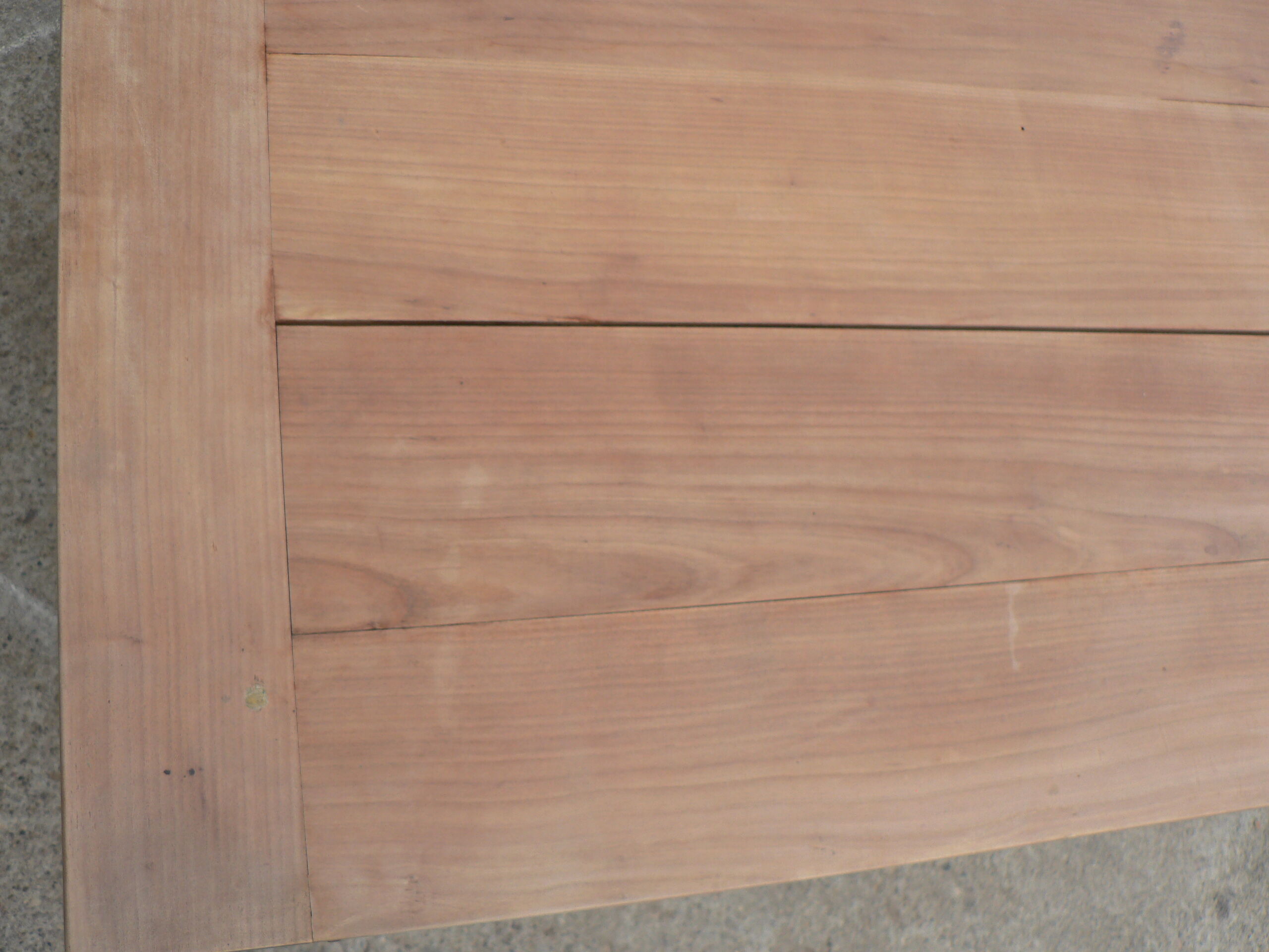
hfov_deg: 51.4
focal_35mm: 36
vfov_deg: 39.7
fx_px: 1320
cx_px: 634
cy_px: 476
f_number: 2.8
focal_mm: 6
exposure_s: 1/320
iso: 80
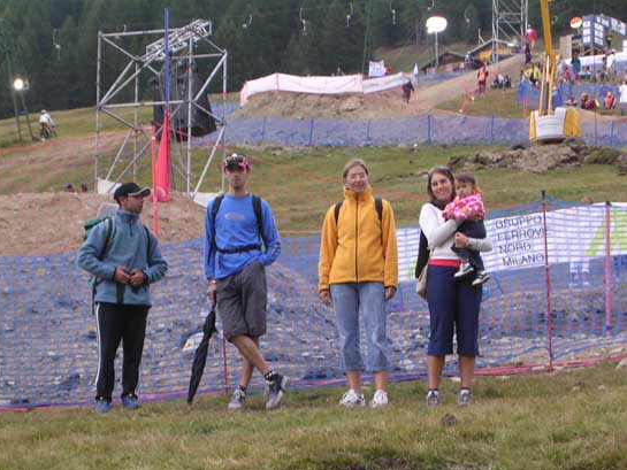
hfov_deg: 17.0
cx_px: 312
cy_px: 236
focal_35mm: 116
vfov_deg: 12.8
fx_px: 2102
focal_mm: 17.4
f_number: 4.9
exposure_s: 1/30
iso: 112
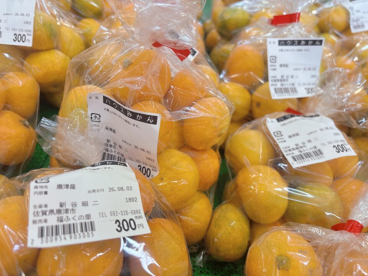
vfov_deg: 53.1
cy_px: 138
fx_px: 276
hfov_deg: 67.3
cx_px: 184
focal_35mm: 26
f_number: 1.6
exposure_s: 1/120
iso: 80
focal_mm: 5.96
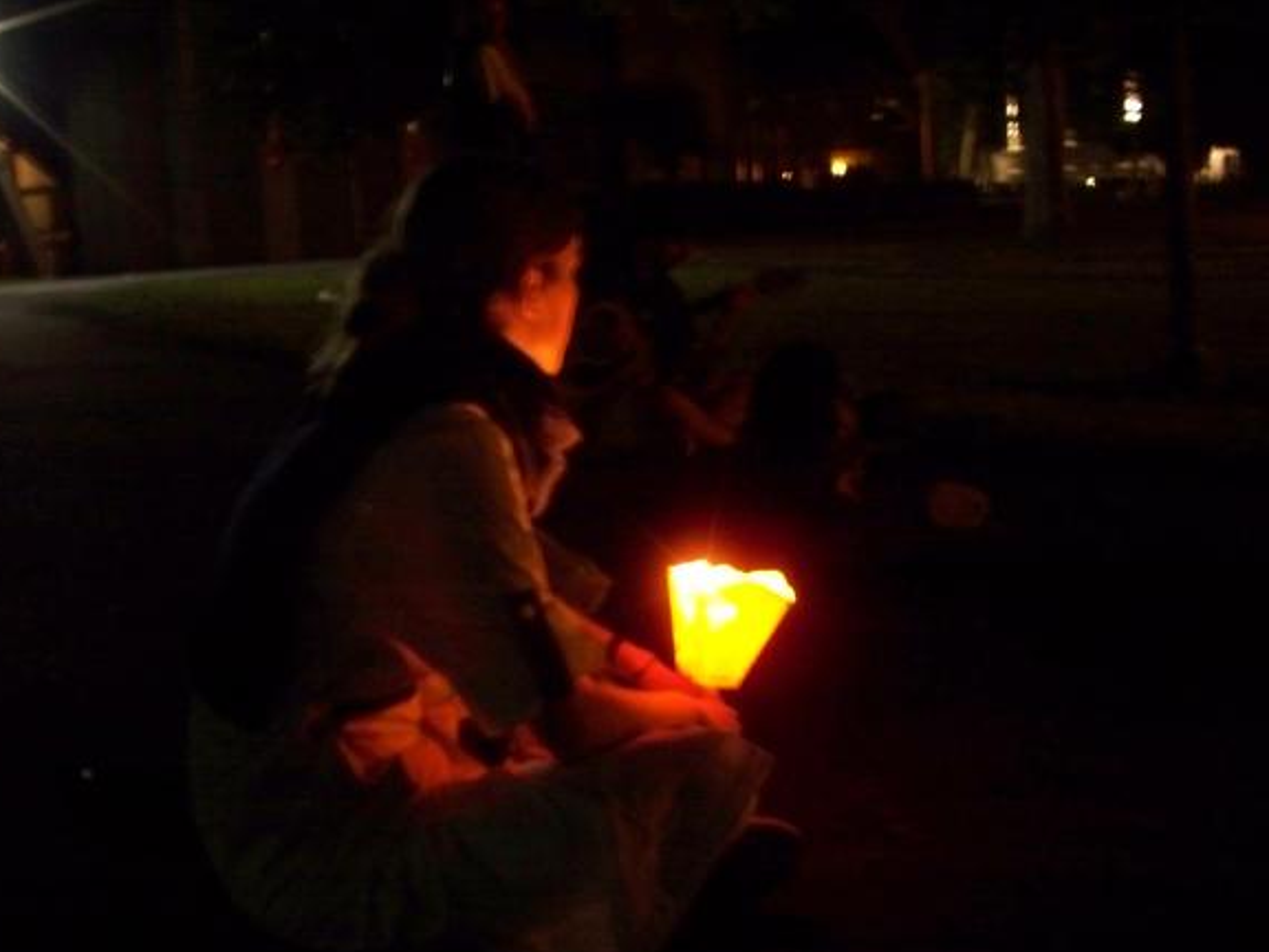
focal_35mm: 45
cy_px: 541
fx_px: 1650
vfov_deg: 32.1
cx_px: 527
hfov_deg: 41.9
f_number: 3.4
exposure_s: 1/2
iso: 400
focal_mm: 7.9
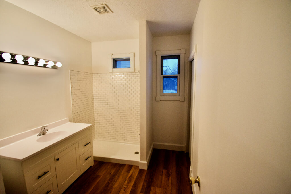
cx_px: 146
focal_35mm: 15
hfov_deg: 100.4
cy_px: 97
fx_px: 121
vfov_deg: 77.3
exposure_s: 1/125
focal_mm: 10
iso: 800
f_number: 5.6
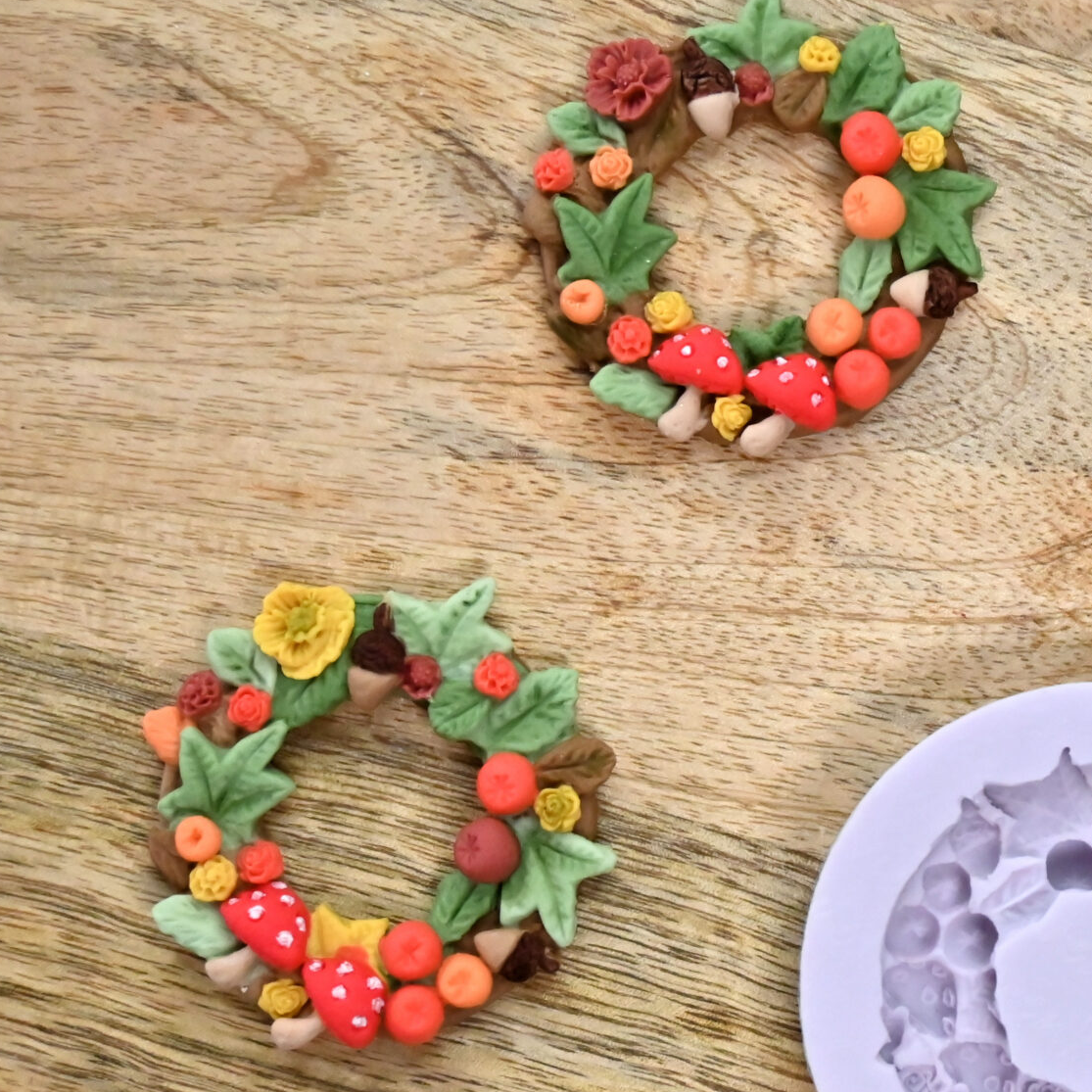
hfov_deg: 21.1
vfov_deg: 21.5
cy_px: 573
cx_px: 989
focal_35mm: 80
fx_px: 2873
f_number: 4.5
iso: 1250
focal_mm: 27.5
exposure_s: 1/4000
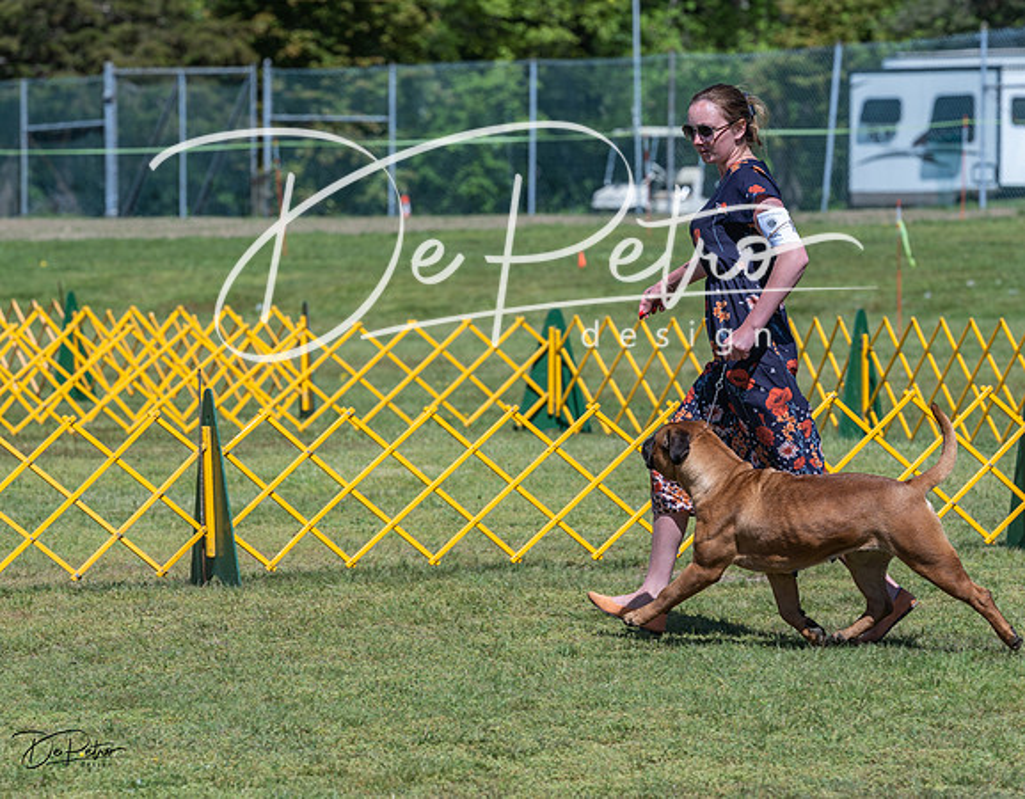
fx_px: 7140
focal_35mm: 238
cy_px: 393
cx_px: 516
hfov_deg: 8.2
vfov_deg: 6.4
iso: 100
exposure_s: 1/640
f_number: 6.3
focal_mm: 197
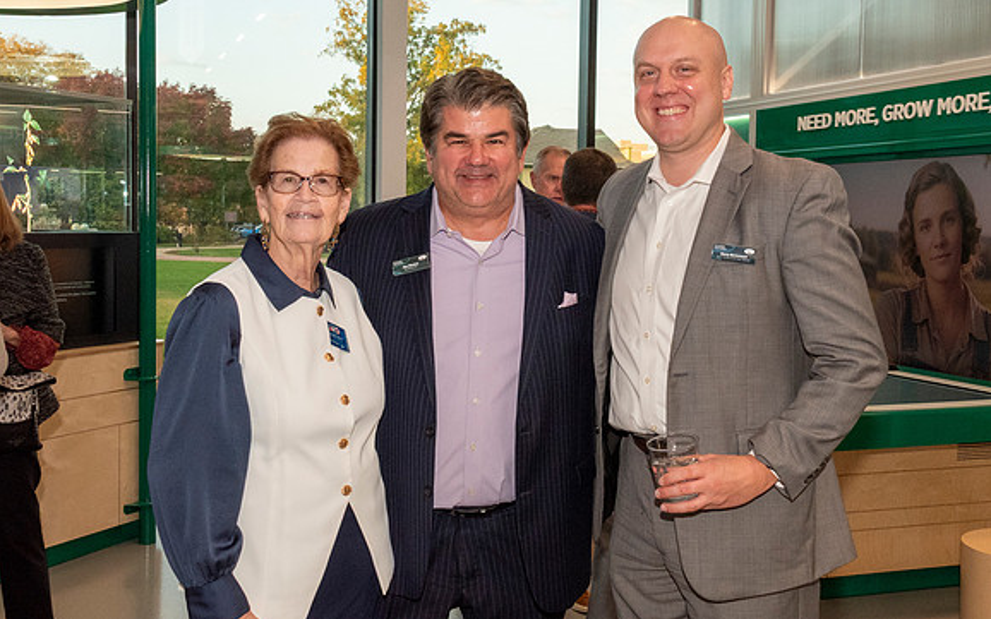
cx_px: 496
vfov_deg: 29.8
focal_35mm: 43
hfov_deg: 46.2
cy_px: 291
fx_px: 1161
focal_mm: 28
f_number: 14
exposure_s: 1/125
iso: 3200
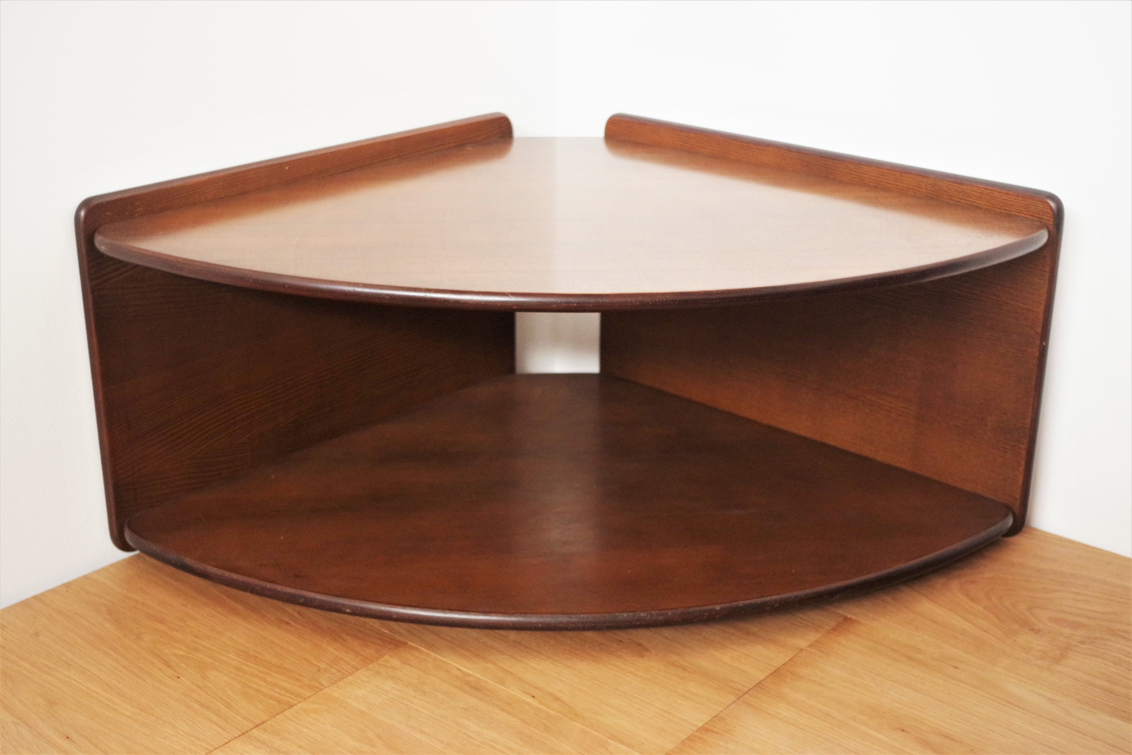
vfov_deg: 27.5
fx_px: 1541
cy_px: 378
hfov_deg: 40.3
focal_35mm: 49
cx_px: 566
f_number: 4
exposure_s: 1/60
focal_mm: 32.5
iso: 1600
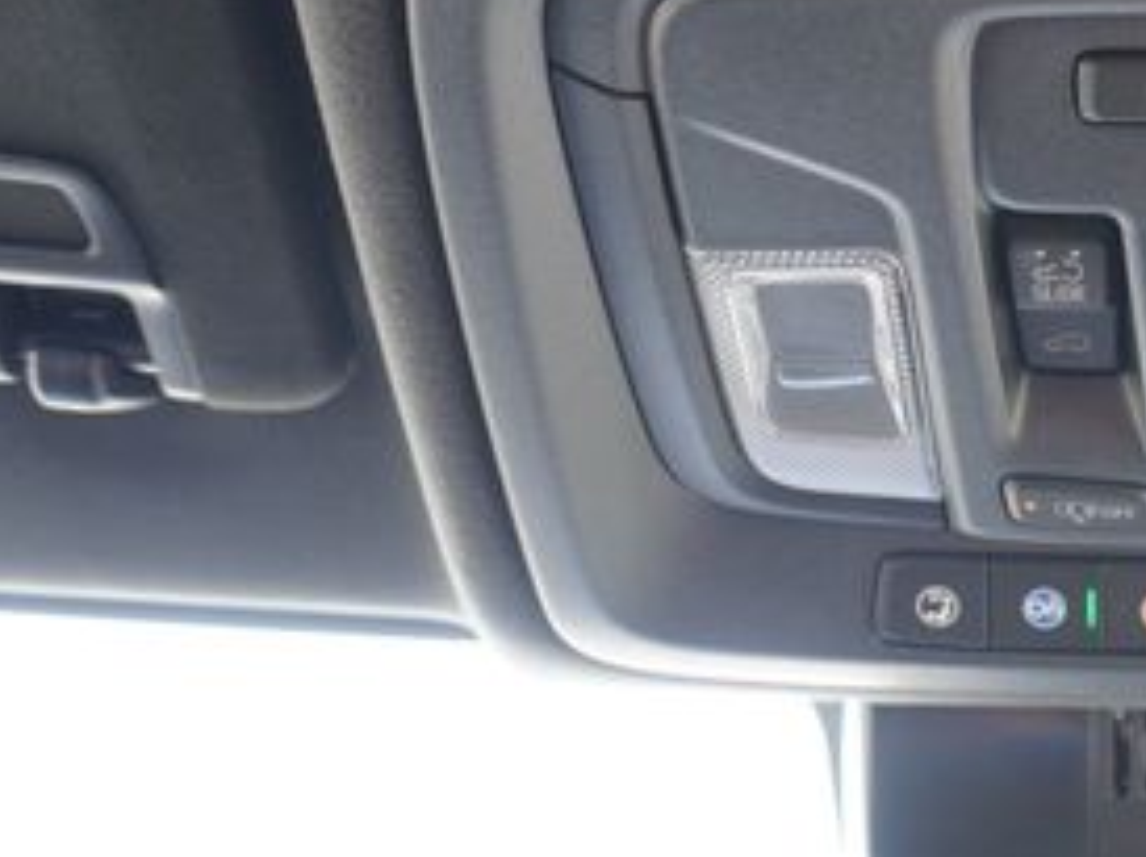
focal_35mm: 54
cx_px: 1117
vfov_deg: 26.9
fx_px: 1786
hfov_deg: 33.0
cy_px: 309
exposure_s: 1/60
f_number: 4
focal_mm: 16
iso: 500
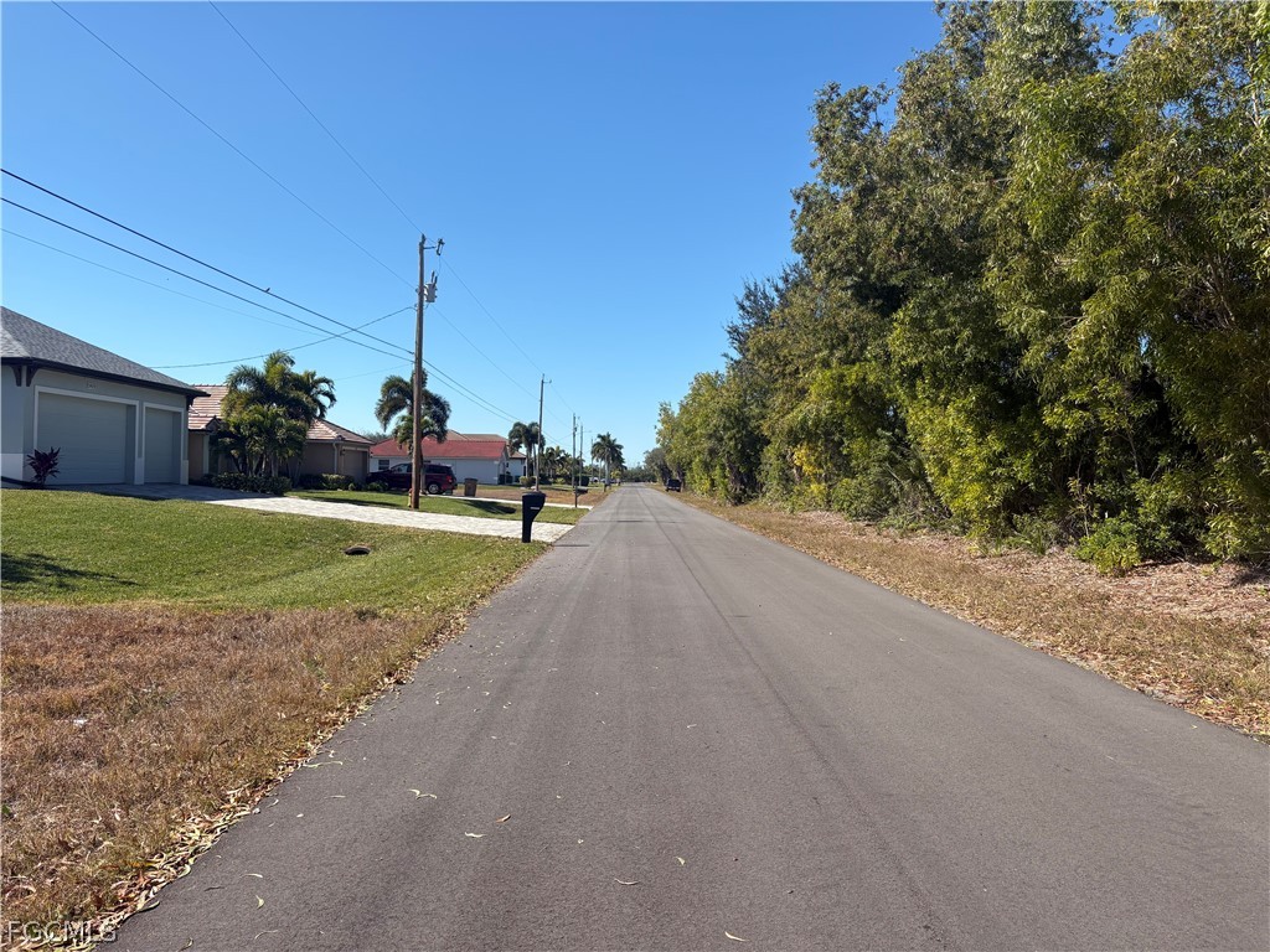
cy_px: 476
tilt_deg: +1.0
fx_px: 954
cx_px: 635
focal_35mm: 26
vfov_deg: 53.1
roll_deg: +0.1
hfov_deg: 67.3
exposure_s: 1/3623
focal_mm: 5.96
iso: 50
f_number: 1.6
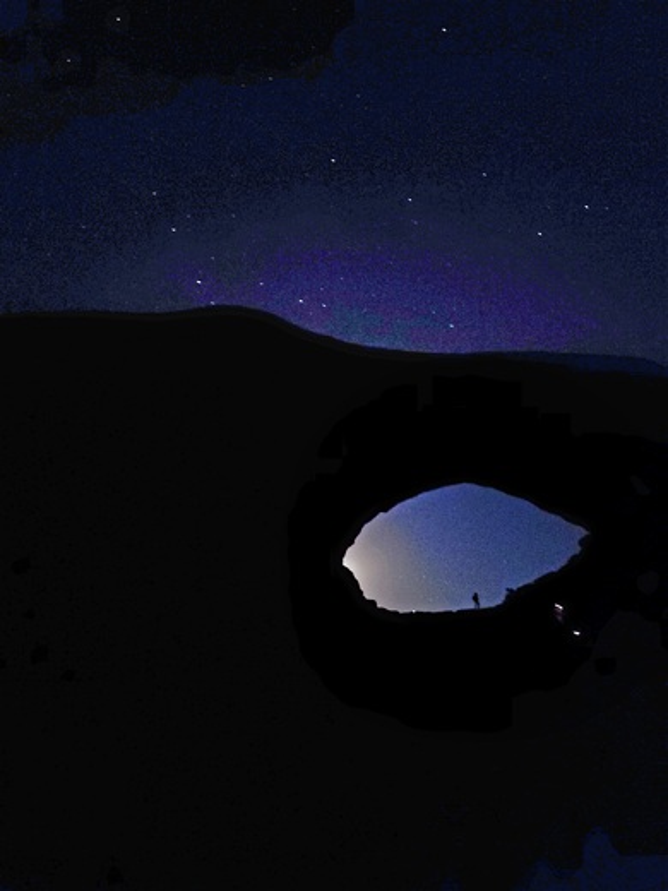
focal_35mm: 23
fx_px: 592
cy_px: 446
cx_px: 334
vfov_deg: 73.9
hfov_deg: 58.9
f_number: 1.8
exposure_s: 1
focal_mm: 6.4
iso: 1600
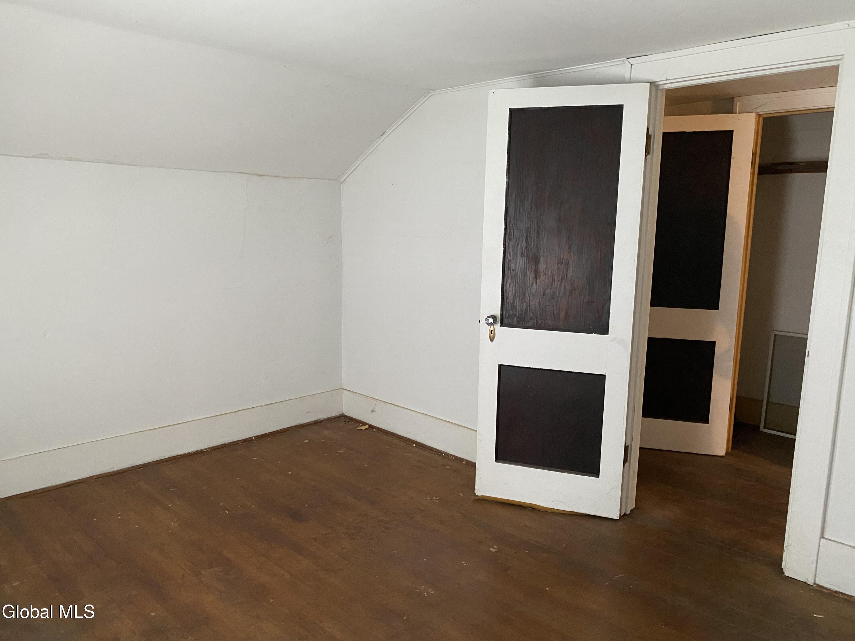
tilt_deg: -9.4
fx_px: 642
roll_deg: -1.4
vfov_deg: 53.1
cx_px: 428
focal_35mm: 26
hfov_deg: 67.3
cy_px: 320
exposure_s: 1/40
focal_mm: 4.25
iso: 500
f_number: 1.8
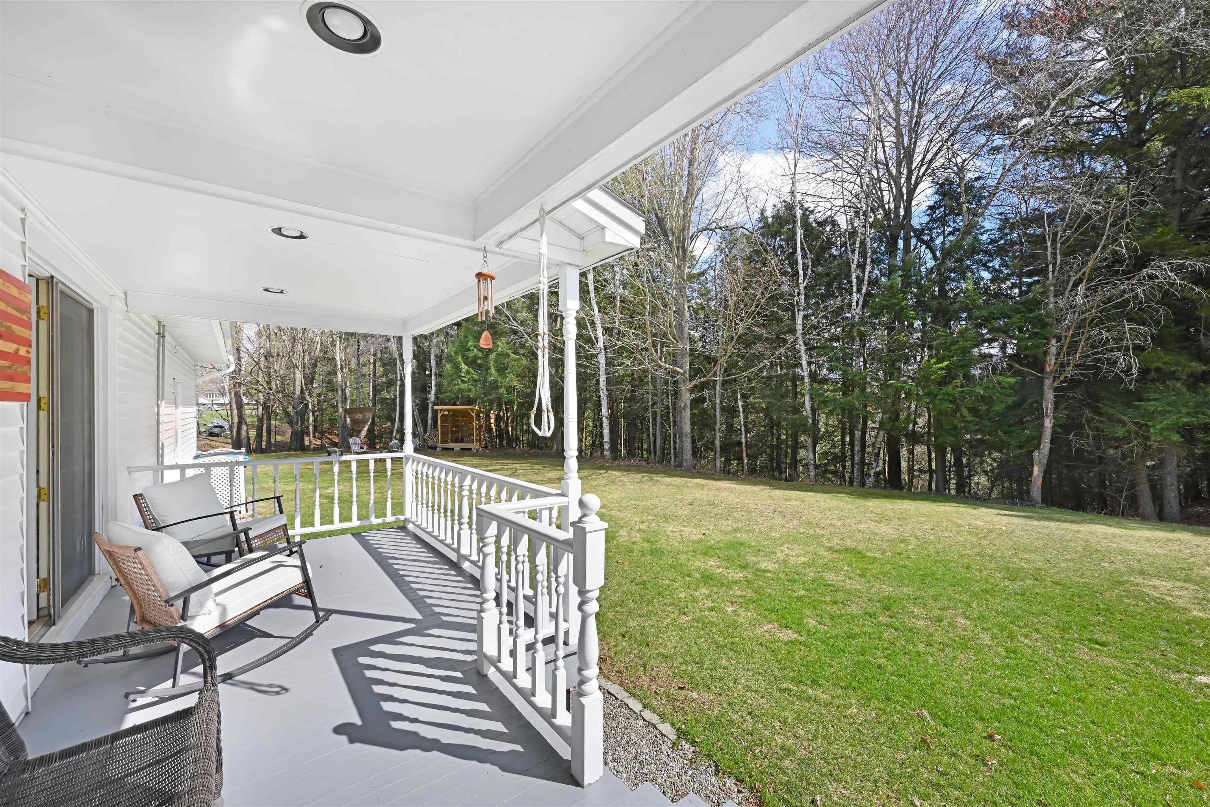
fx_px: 471
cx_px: 605
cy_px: 404
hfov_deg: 104.3
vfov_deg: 81.2
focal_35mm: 14
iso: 500
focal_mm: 14
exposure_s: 1/250
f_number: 14
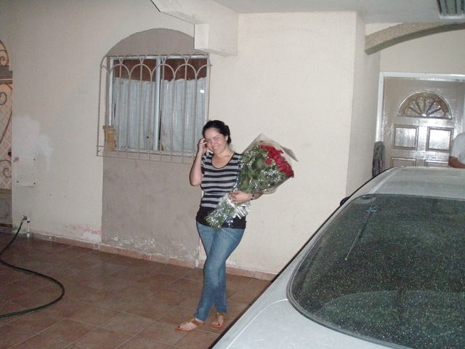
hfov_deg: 49.0
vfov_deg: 37.7
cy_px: 174
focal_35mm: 38
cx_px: 232
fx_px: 510
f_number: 3.5
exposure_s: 1/30
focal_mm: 6.7
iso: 800
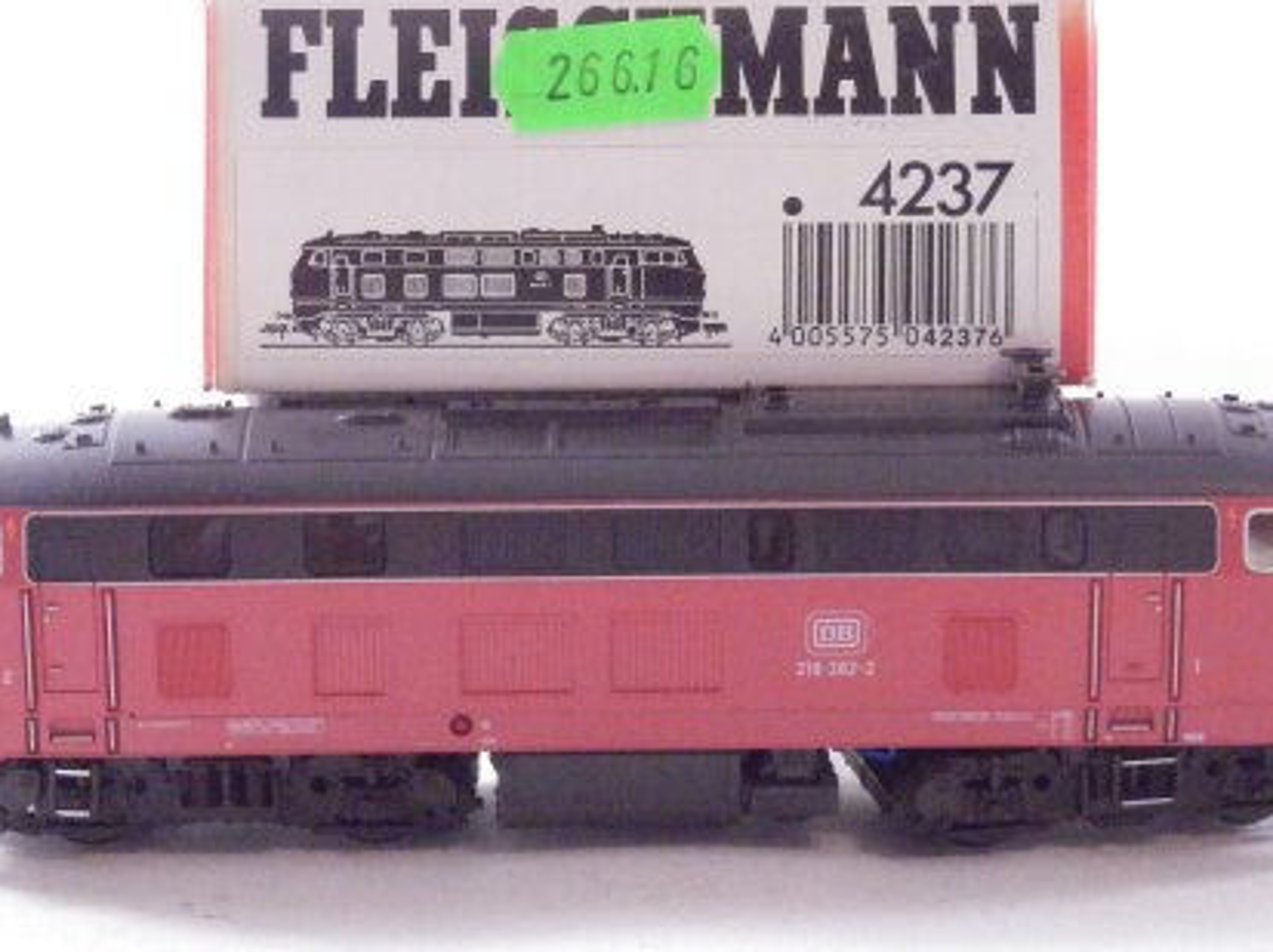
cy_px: 462
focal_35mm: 96
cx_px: 647
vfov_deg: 15.4
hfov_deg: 20.5
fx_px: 3527
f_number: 4.4
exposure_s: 1/160
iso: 2000
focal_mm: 11.9
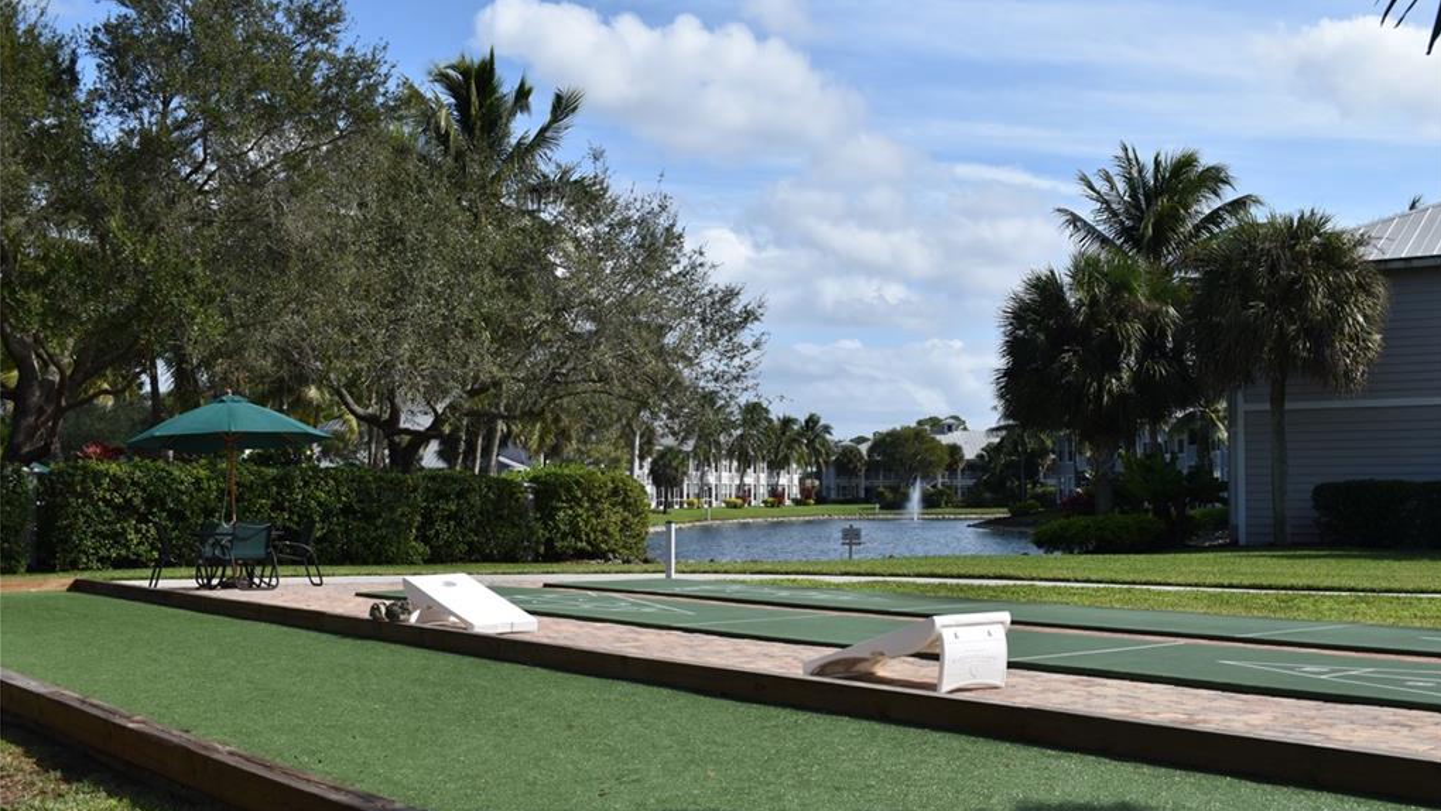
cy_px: 437
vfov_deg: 29.0
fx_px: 1567
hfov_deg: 49.4
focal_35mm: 41
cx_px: 722
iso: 100
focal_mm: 26
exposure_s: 1/320
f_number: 9
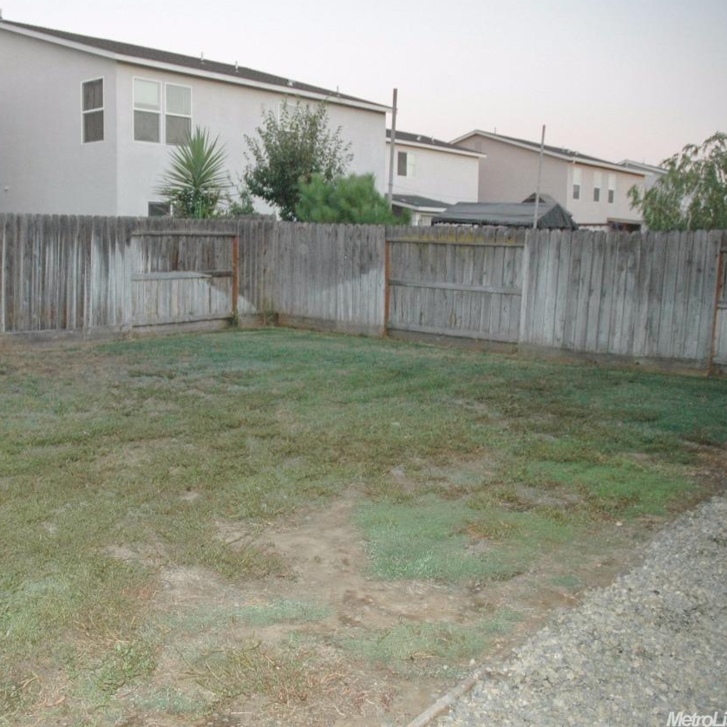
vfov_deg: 47.2
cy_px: 360
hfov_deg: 45.8
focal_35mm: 35
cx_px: 198
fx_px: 832
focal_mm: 18
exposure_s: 1/60
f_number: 3.5
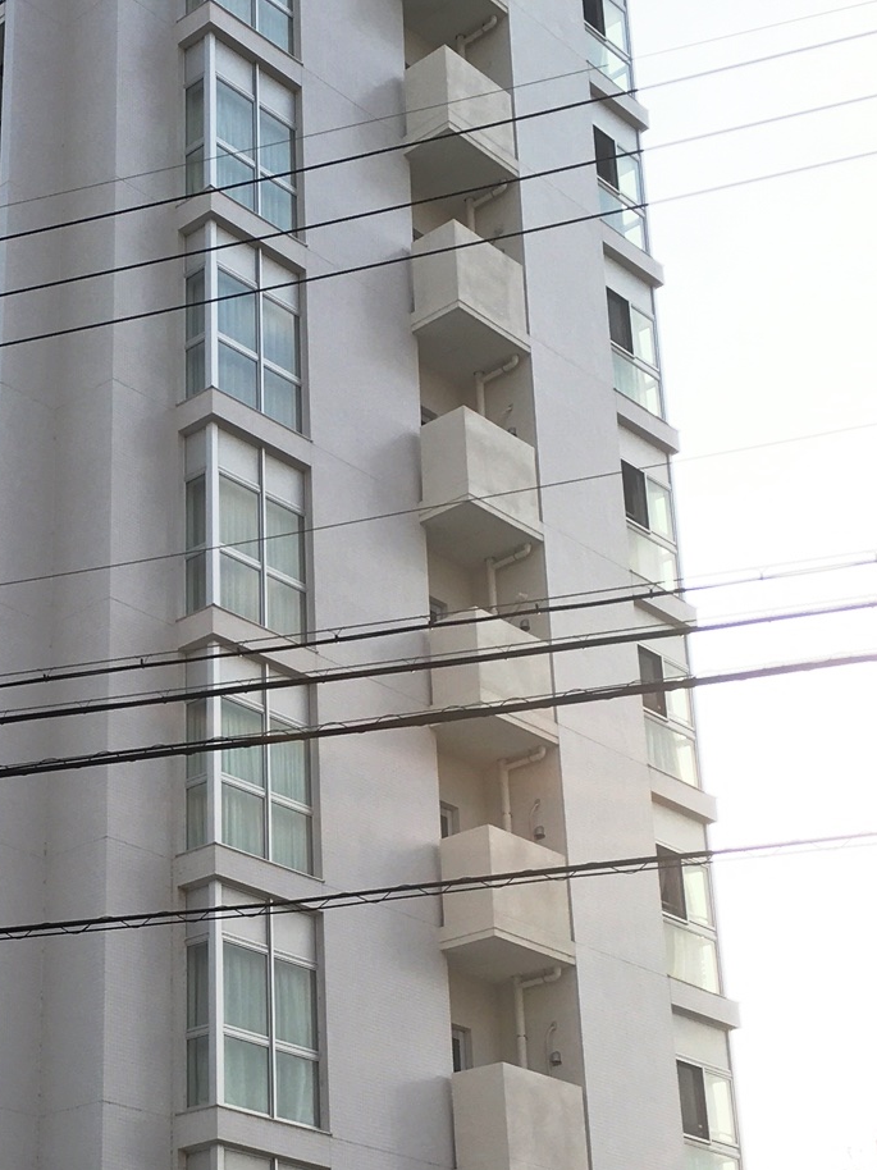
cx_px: 88
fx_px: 2163
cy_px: 757
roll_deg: -1.0
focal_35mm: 64
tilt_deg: +23.3
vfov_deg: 30.1
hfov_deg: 22.4
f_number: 2.2
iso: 25
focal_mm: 4.15
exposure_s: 1/674
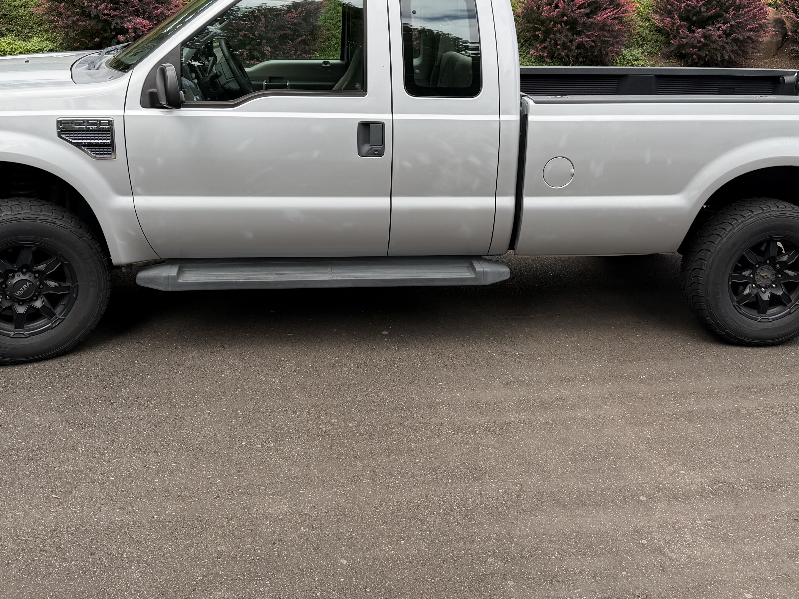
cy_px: 224
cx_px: 405
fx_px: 854
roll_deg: -0.2
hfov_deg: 50.1
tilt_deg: -12.5
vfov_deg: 38.4
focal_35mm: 37
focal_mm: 6.76
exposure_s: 1/1032
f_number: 1.78
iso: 80
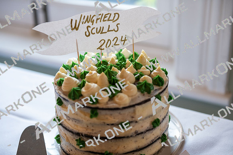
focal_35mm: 56
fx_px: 363
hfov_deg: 35.6
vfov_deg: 24.2
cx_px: 116
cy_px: 78
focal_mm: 56
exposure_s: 1/400
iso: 2200
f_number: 2.8
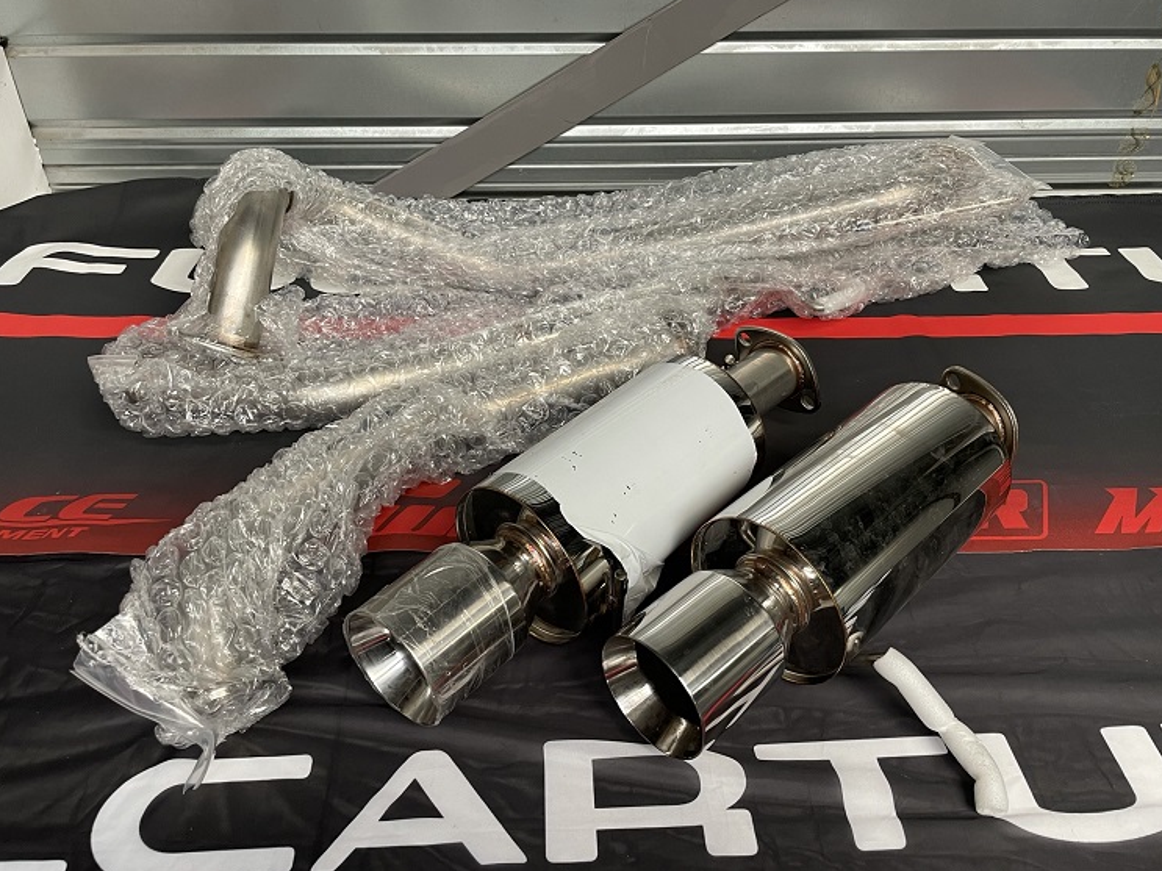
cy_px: 408
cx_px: 594
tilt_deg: -35.0
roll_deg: -0.3
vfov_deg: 49.7
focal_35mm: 28
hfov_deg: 63.4
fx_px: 940
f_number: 1.6
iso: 80
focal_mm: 4.2
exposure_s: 1/50
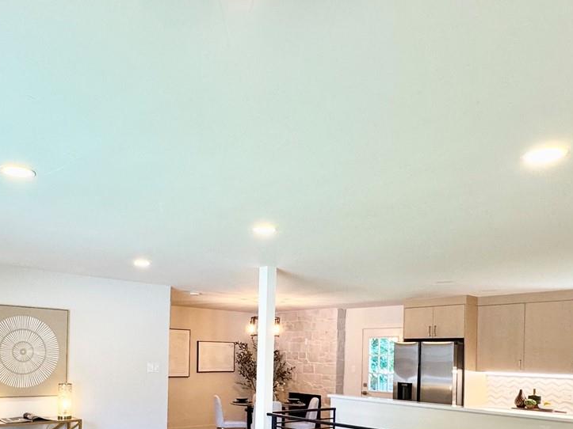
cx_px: 228
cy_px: 355
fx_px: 513
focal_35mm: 31
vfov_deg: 42.9
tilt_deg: +0.1
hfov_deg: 57.9
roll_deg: -1.2
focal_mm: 2.22
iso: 160
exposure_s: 1/120
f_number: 2.2
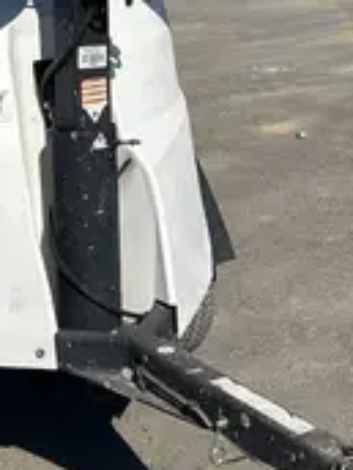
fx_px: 1509
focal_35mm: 111
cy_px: -94
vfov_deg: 16.9
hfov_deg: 13.3
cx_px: 151
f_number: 1.5
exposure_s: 1/6993
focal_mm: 5.7
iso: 50
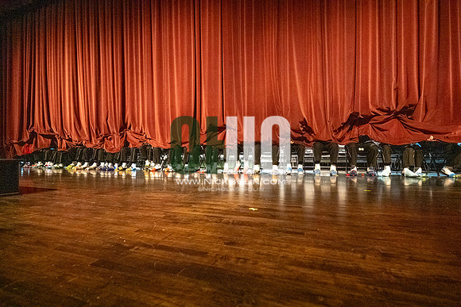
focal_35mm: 16
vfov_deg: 73.8
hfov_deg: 96.7
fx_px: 205
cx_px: 230
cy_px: 154
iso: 16000
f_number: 4.5
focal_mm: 16
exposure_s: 1/250
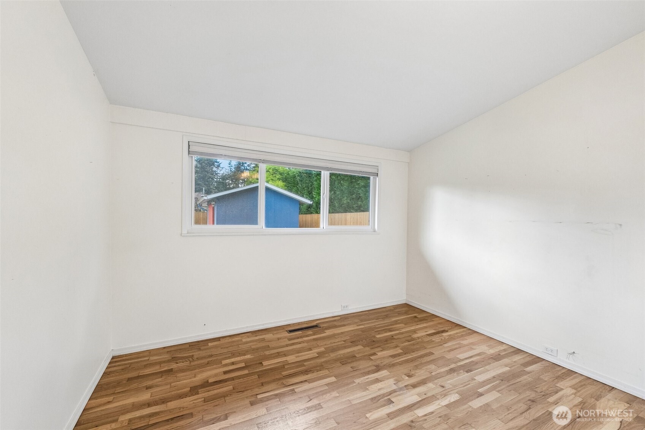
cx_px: 322
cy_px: 215
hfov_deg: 100.4
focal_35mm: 15
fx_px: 269
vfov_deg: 77.3
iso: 250
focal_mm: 10
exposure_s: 1/13
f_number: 9
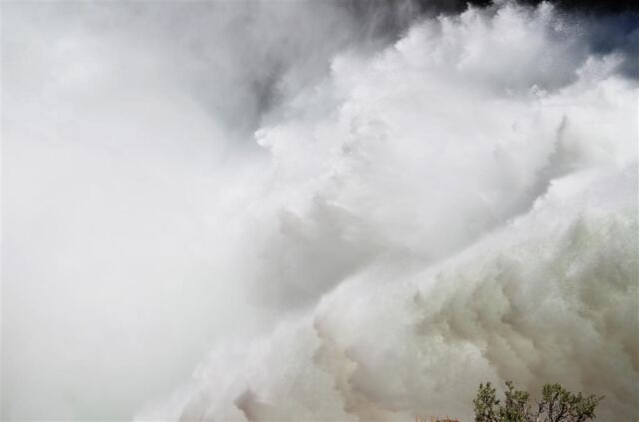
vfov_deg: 18.1
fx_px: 1328
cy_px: 211
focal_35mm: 75
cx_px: 320
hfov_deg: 27.1
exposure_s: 1/320
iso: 100
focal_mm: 50
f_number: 13
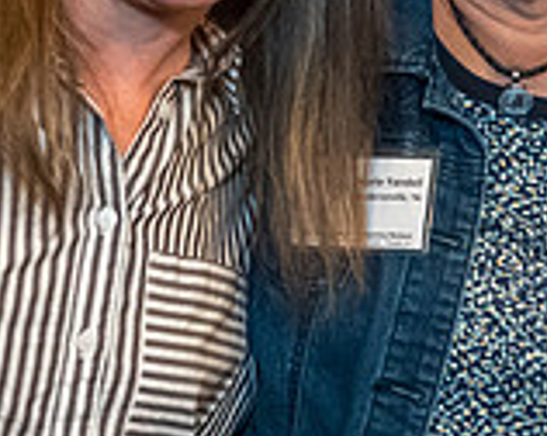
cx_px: 725
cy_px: 189
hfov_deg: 12.5
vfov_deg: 10.3
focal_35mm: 149
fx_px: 2409
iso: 6400
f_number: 3.5
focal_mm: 28
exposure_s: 1/160
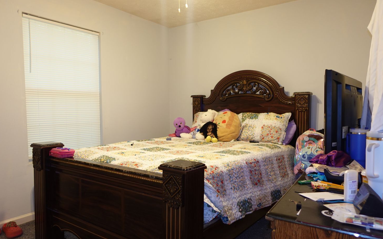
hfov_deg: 72.6
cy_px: 126
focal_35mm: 25
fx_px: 261
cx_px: 189
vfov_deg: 49.2
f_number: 1.8
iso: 200
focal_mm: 9.4
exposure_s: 1/30
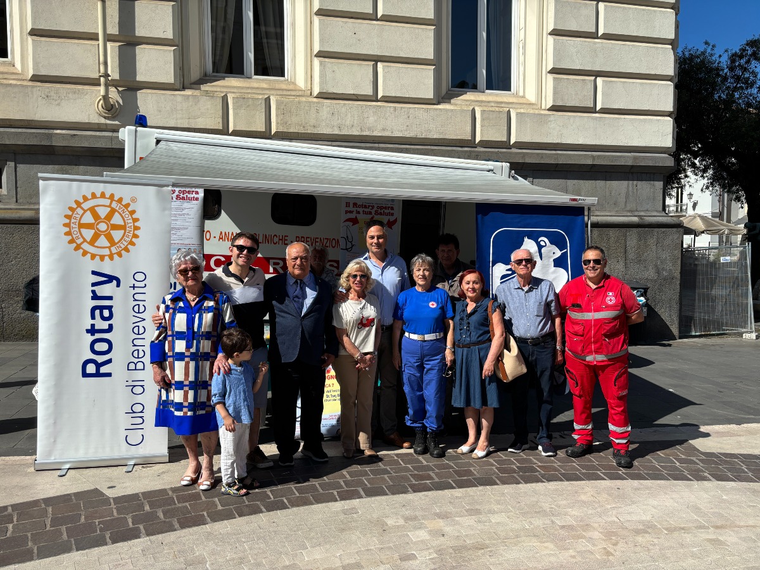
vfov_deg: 53.1
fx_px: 571
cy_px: 285
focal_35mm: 26
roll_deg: +0.5
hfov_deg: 67.3
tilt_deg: -2.3
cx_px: 380
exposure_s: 1/3534
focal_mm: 5.96
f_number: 1.6
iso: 50
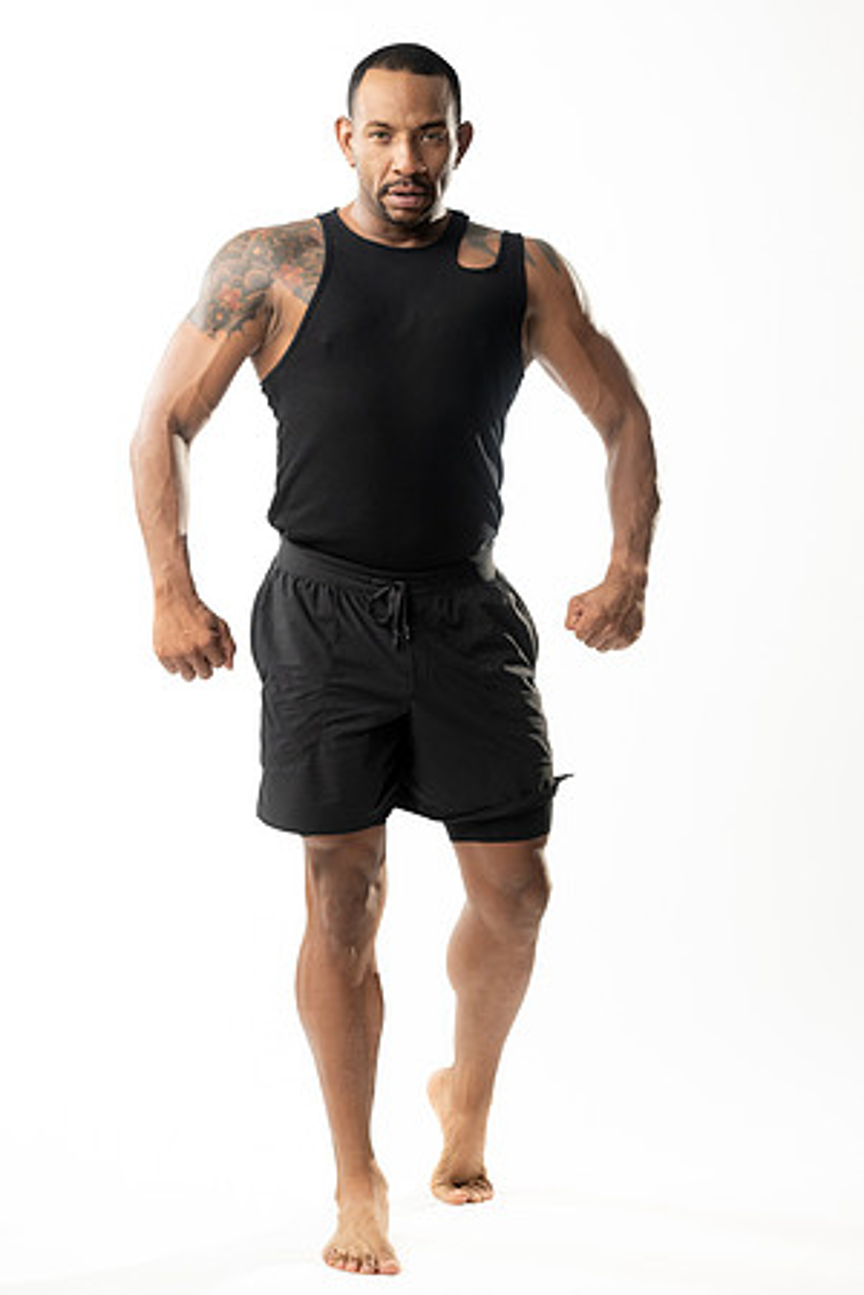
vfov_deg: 23.9
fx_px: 3060
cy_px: 648
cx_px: 432
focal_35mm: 85
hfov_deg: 16.1
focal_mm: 85
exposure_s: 1/80
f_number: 3.2
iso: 800
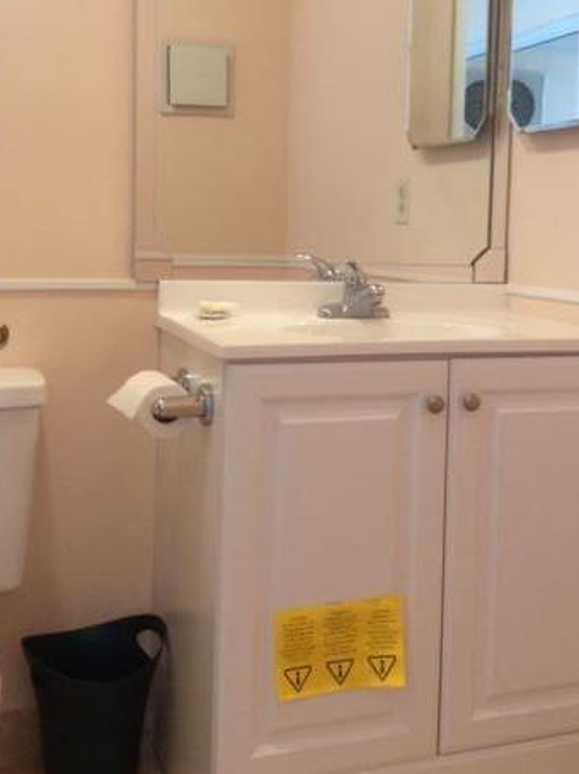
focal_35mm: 45
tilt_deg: -2.7
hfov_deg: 32.1
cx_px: 303
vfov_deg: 41.7
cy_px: 270
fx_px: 1006
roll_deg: -1.6
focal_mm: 3.3
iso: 64
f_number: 2.4
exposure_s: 1/24
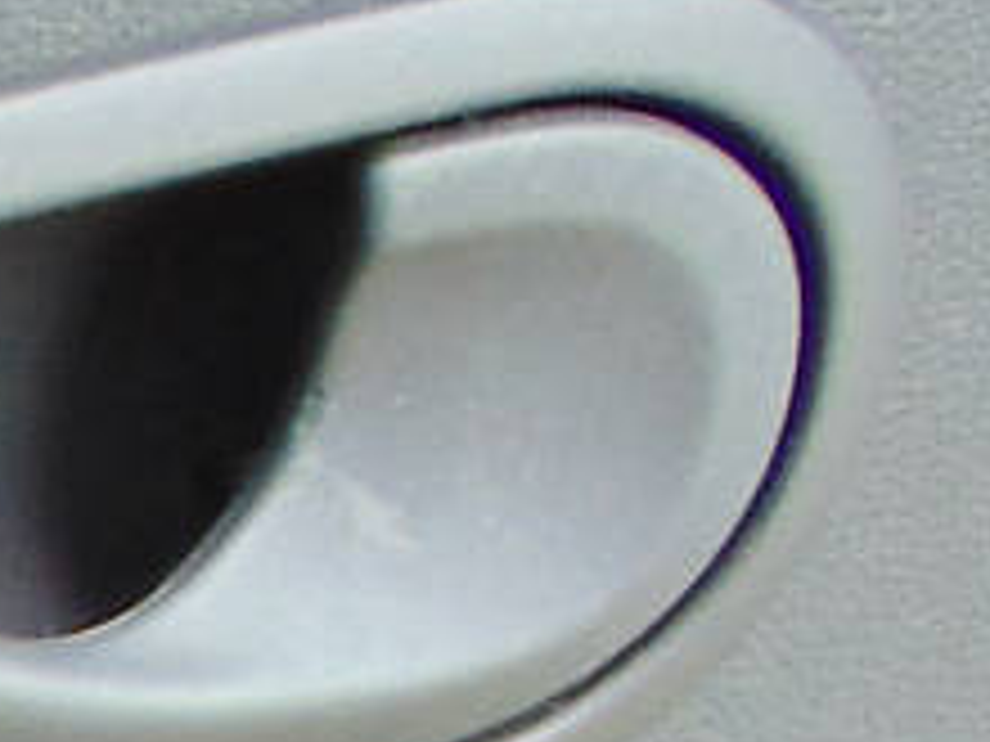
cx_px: -2232
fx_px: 5205
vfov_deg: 7.1
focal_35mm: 182
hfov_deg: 8.5
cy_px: 2352
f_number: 3
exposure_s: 1/60
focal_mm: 4.5
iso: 80
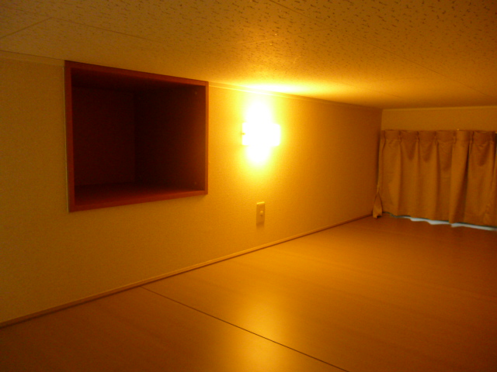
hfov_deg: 63.4
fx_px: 402
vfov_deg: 49.7
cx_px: 248
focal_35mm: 28
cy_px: 186
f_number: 3.1
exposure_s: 1/30
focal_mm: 5
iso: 400
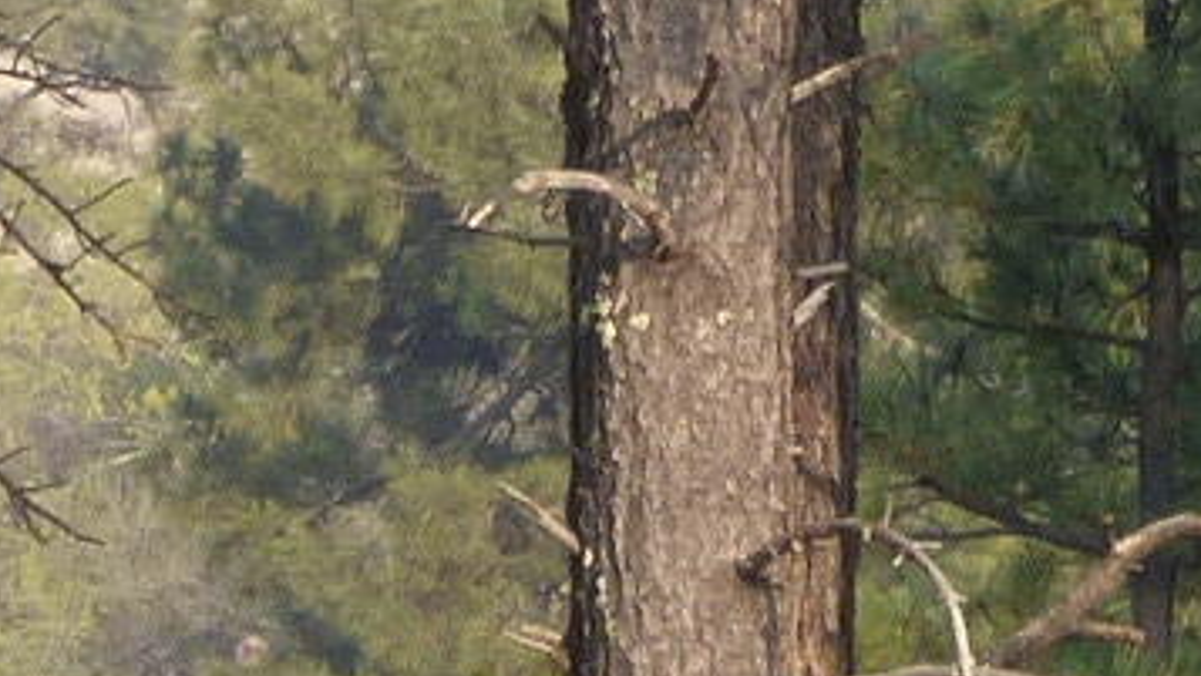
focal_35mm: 1236
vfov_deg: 1.0
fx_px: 39370
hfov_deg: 1.7
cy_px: 44
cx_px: 296
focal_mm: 28.23
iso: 100
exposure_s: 1/160
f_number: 5.4
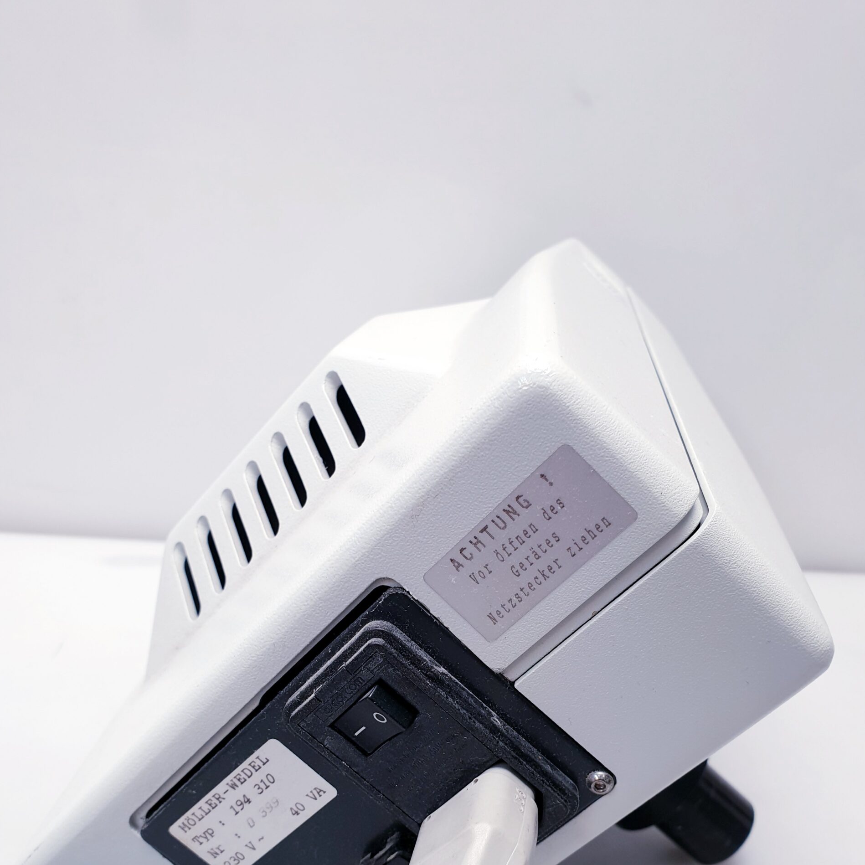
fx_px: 876
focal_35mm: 31
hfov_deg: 52.5
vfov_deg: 51.6
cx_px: 434
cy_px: 574
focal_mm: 4.3
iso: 64
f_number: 2.4
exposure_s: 1/50
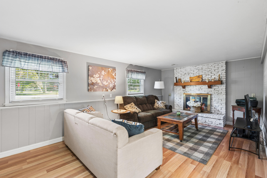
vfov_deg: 73.8
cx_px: 134
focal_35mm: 16
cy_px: 89
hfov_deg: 96.7
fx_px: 119
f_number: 11
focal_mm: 16
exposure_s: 1.6
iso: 200
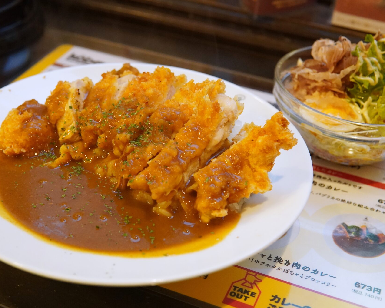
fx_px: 581
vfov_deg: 29.7
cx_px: 174
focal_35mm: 51
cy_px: 153
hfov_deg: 36.6
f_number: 4
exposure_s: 1/50
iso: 2500
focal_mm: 30
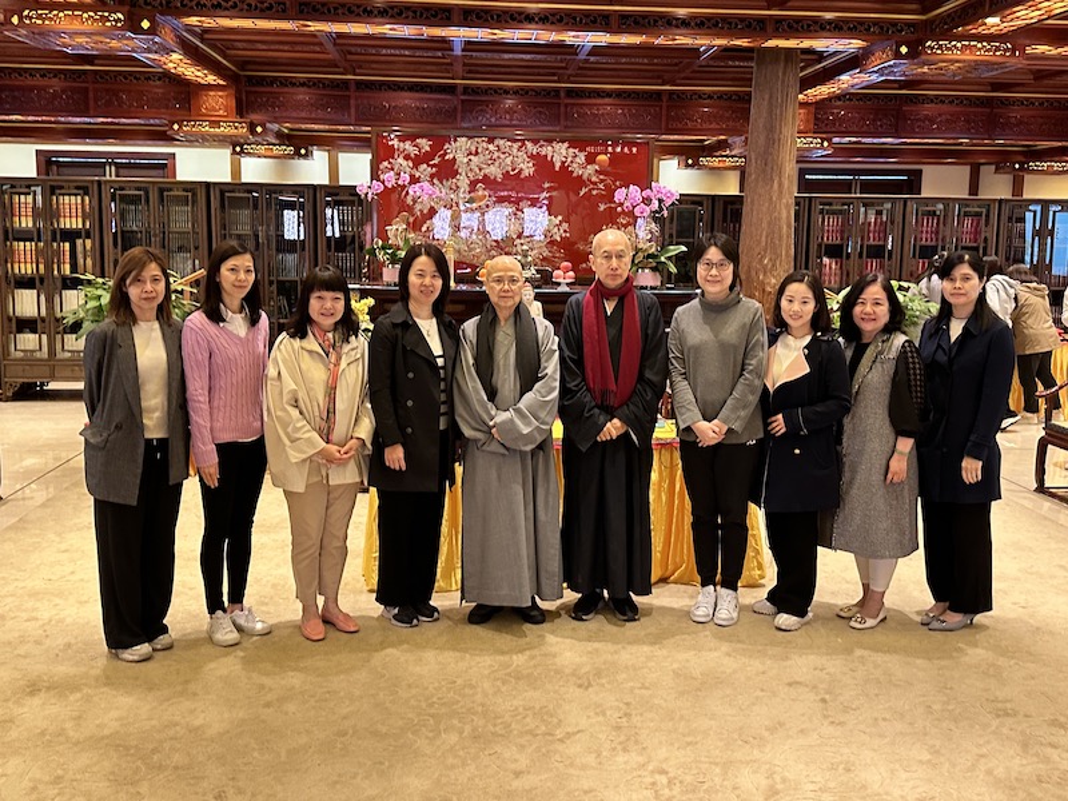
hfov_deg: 71.6
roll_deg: -1.3
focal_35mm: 24
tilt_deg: -7.5
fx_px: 740
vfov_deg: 56.8
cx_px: 534
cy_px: 400
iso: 250
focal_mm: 6.86
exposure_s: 1/50
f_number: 1.78
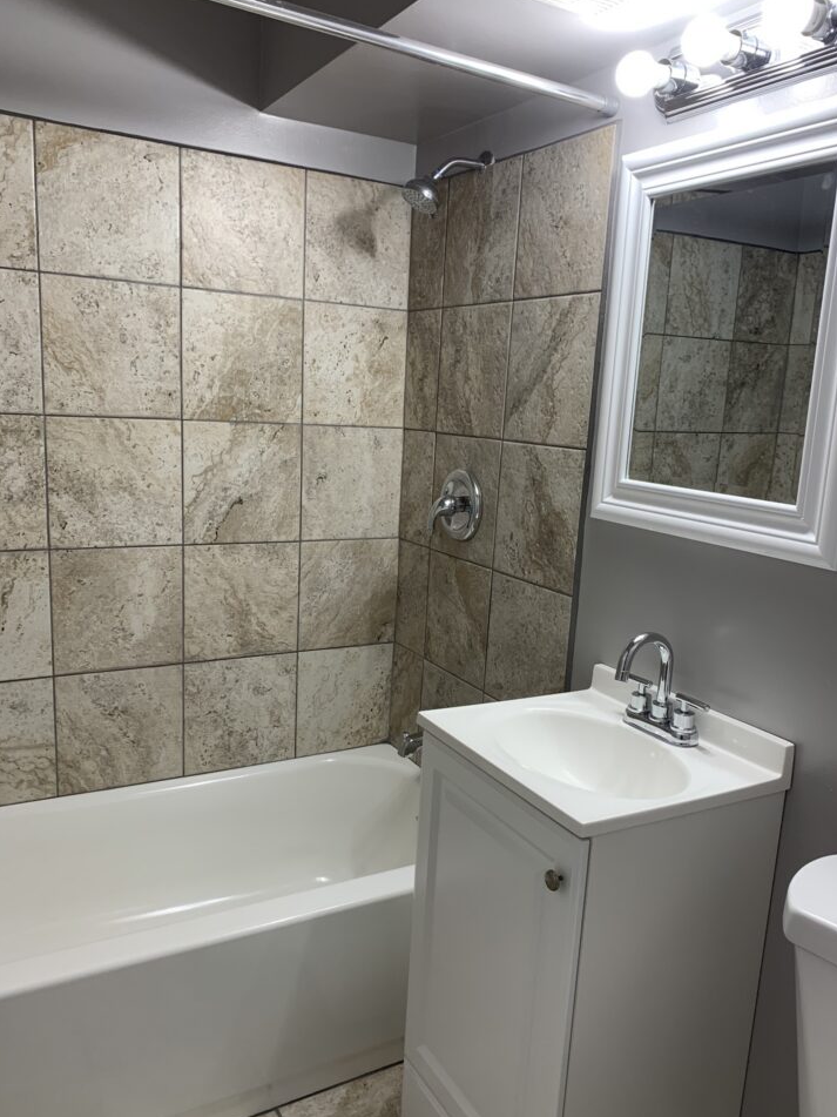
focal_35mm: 28
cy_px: 595
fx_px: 903
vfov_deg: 63.4
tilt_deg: -10.3
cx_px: 447
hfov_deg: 49.7
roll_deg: -4.1
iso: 80
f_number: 1.8
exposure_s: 1/120
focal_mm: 4.25
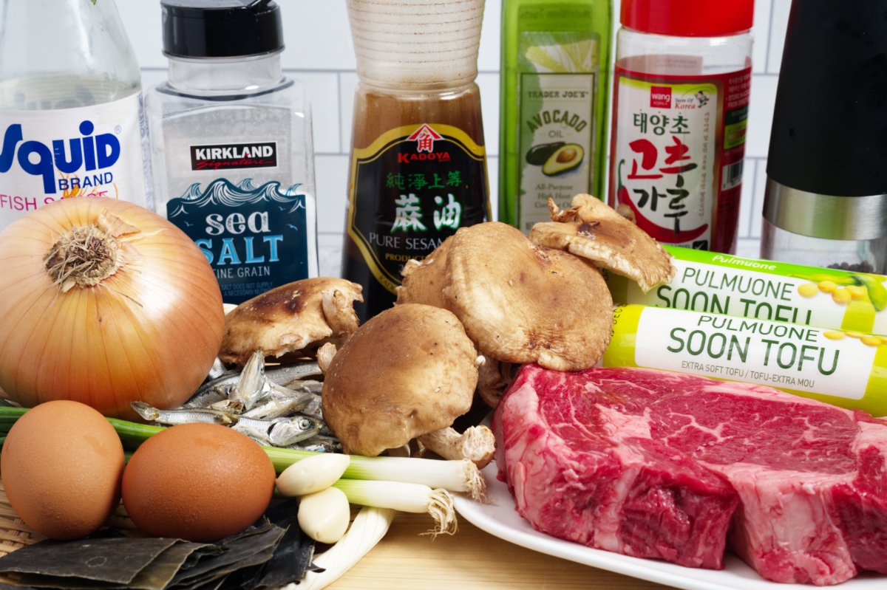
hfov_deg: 38.9
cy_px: 295
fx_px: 1256
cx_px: 444
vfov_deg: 26.5
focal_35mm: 51
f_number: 11
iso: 200
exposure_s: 1/80
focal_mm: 51
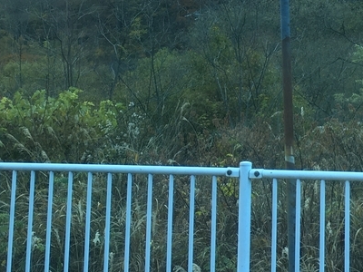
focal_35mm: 87
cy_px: 24
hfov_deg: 22.4
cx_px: 244
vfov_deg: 16.7
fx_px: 912
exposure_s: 1/30
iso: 32
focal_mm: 4.15
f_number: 2.2
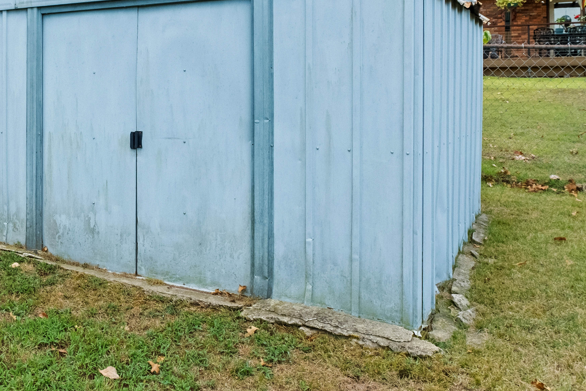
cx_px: 157
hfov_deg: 49.0
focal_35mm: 38
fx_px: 619
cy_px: 106
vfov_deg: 34.4
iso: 1600
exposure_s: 1/450
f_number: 8
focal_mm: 12
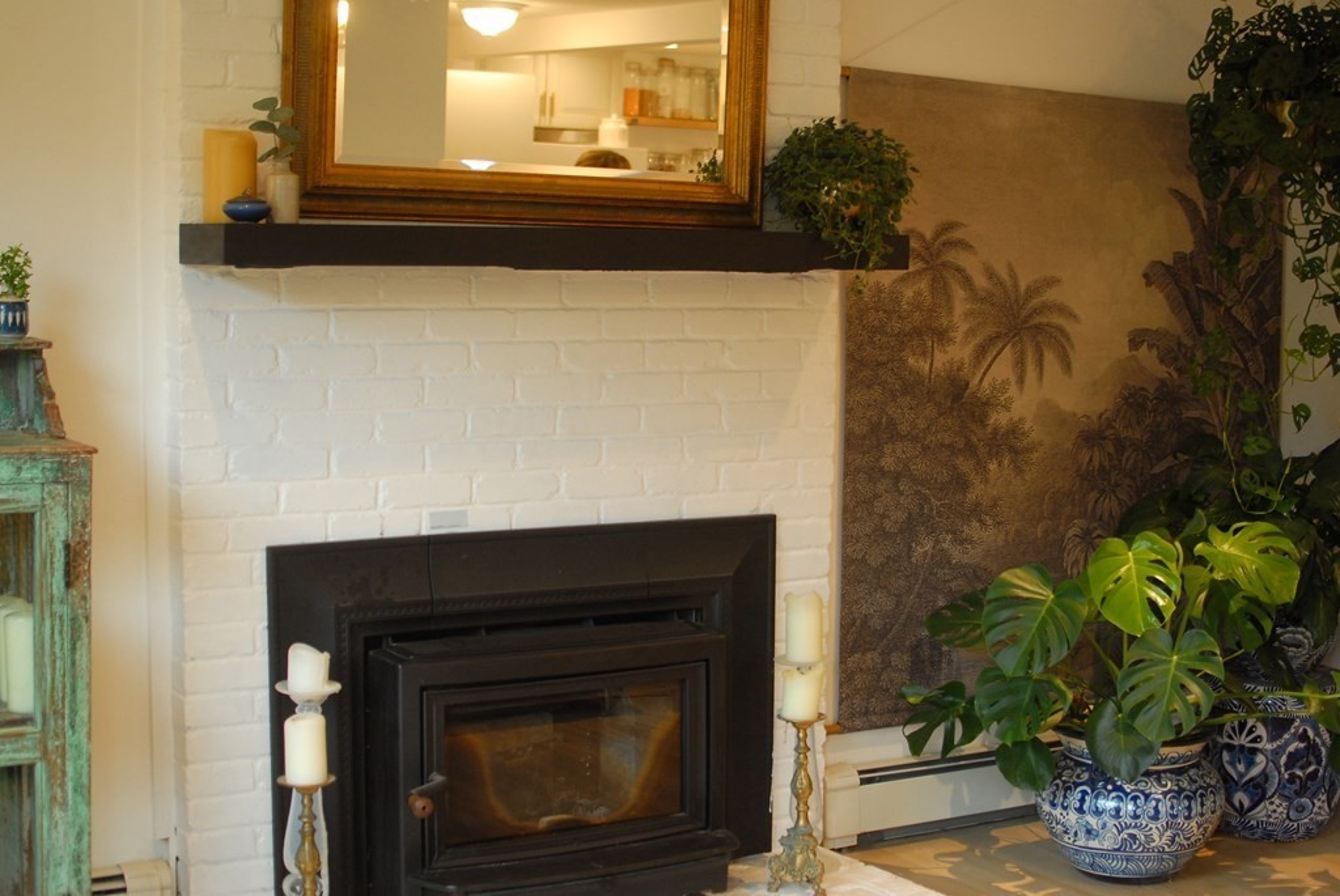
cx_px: 670
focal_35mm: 52
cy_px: 448
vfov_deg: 25.8
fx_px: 1956
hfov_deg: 37.8
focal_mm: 35
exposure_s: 1/80
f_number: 2.5
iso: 400
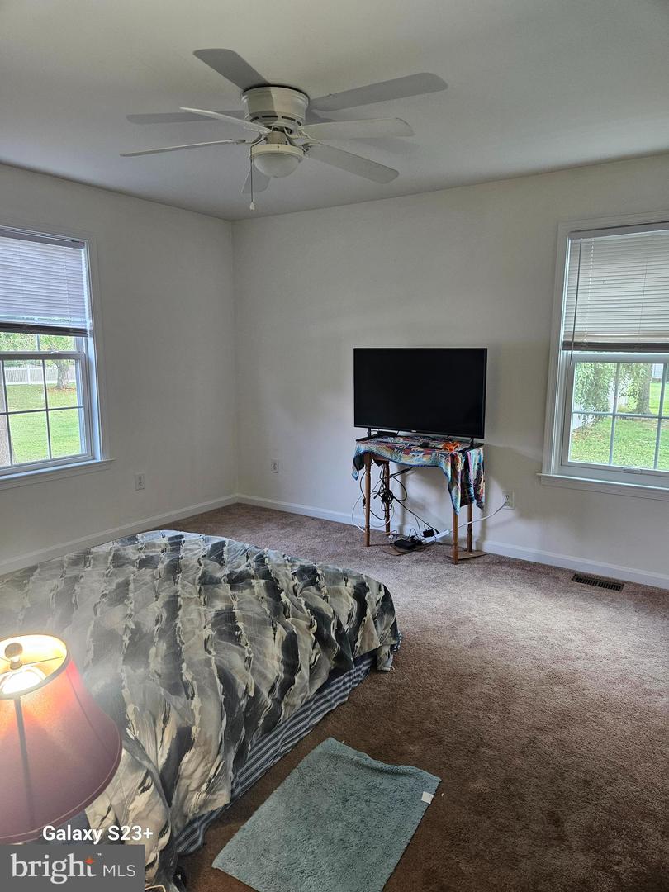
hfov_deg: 58.9
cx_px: 334
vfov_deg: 73.9
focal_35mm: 23
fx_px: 593
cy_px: 446
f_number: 1.8
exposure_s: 1/120
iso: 320
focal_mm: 5.4
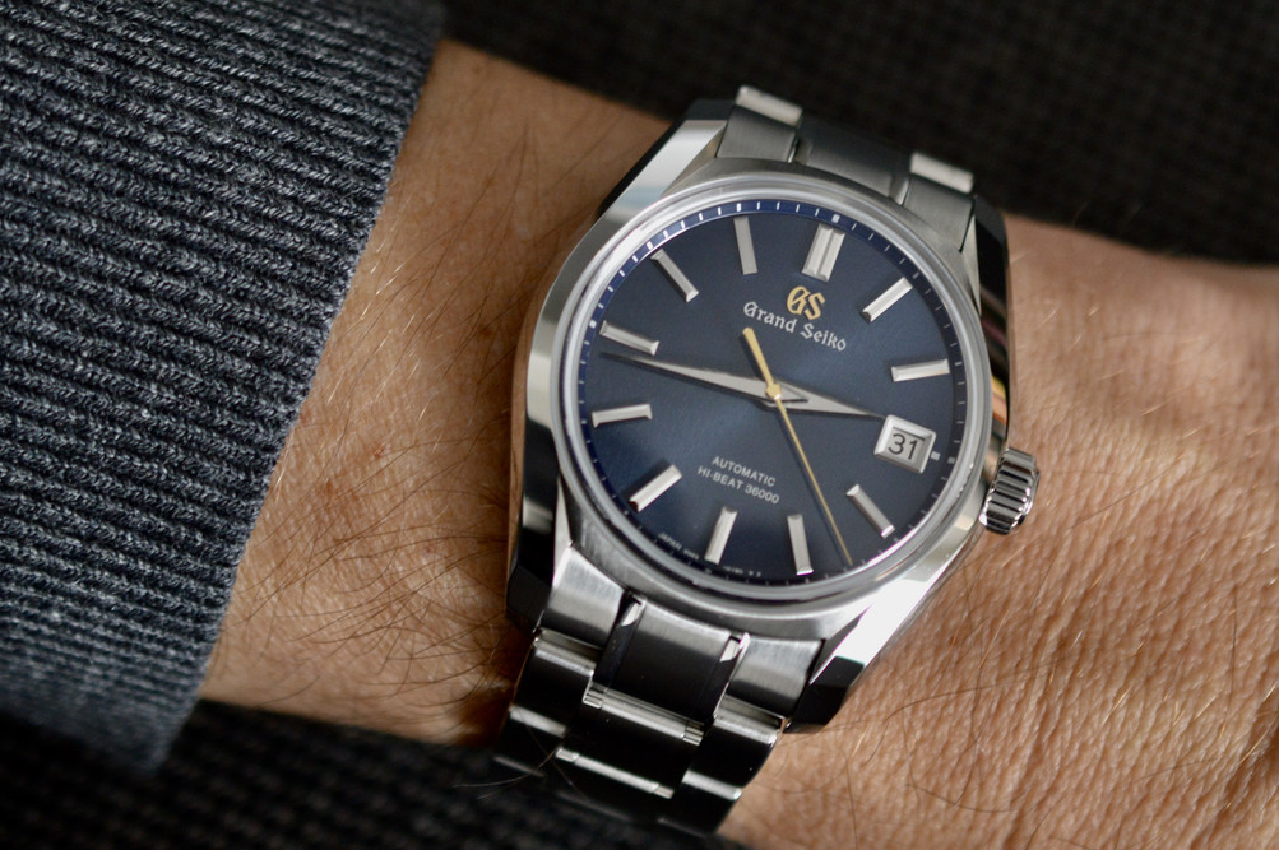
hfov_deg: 28.1
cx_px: 685
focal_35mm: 72
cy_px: 394
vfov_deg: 18.9
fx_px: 2556
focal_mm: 40
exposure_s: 1/60
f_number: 3
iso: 1100
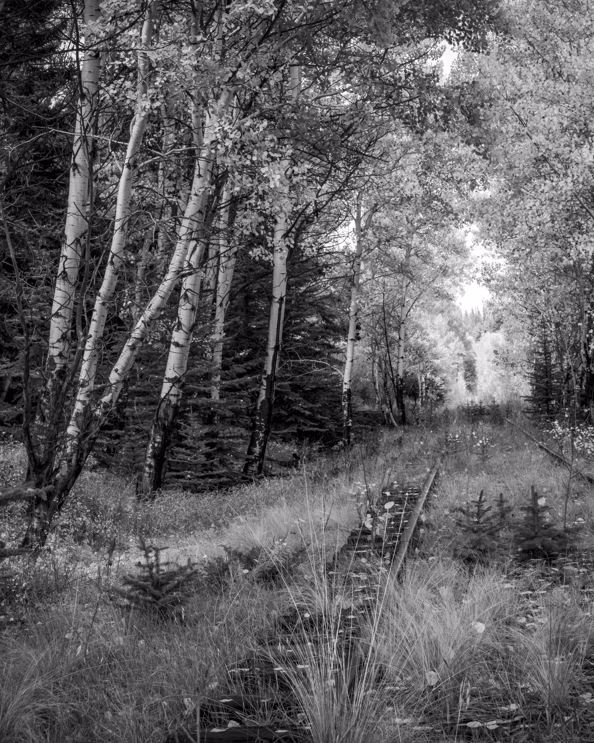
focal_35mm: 68
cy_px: 372
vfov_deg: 27.9
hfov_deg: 22.5
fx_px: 1494
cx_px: 284
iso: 640
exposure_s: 1/160
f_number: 13
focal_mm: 48
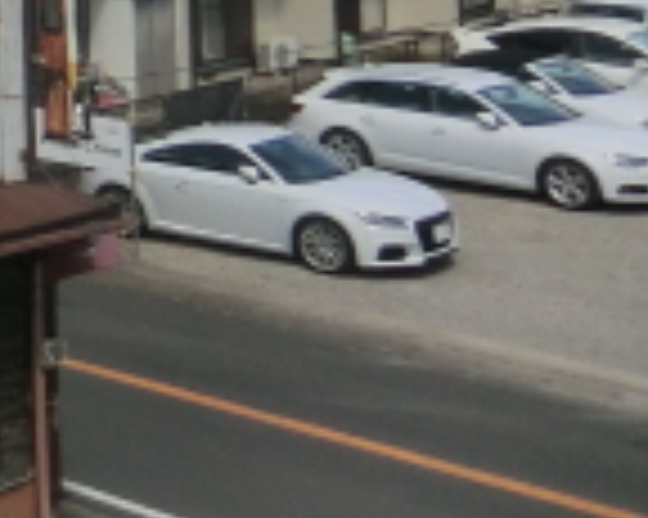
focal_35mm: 104
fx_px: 1993
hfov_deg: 14.3
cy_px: -428
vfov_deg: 13.3
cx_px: -770
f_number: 7.5
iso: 80
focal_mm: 4.3
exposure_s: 1/320
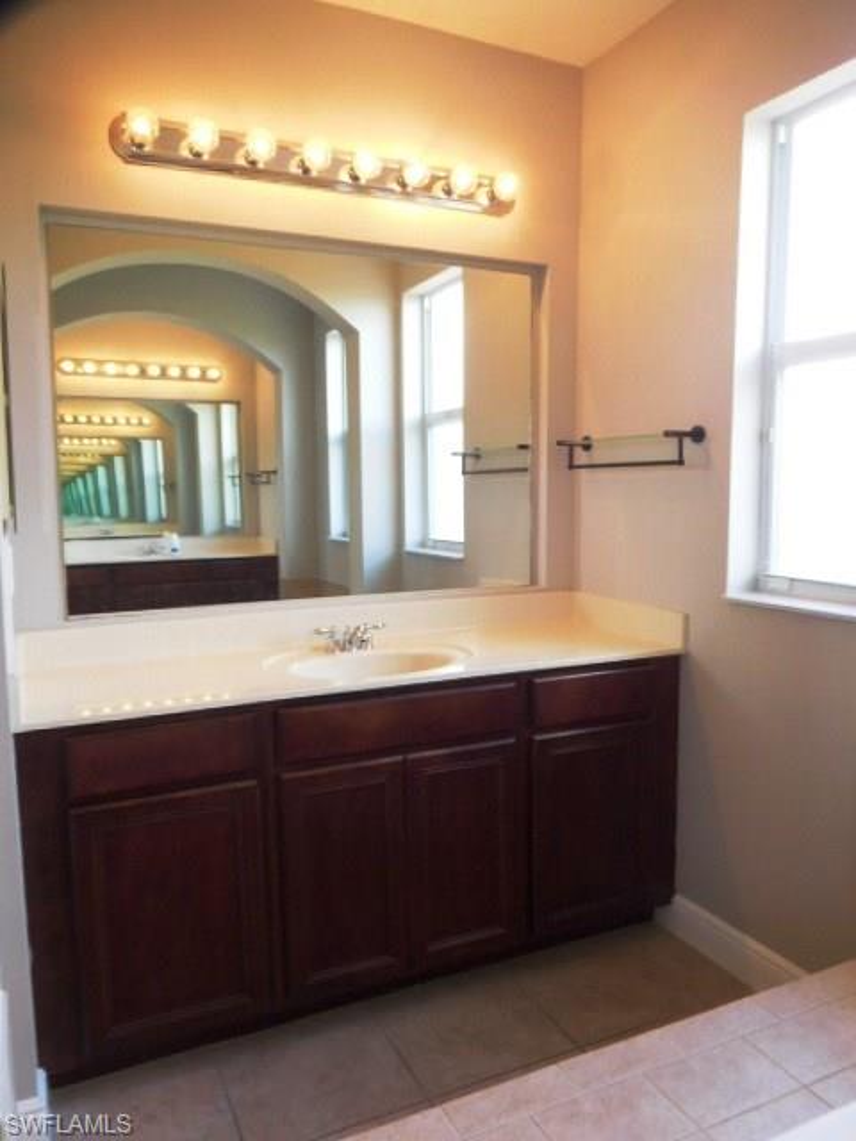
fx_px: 824
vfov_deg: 69.4
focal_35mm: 25
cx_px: 428
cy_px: 570
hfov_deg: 54.9
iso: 125
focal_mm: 4.5
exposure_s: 1/30
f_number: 3.4
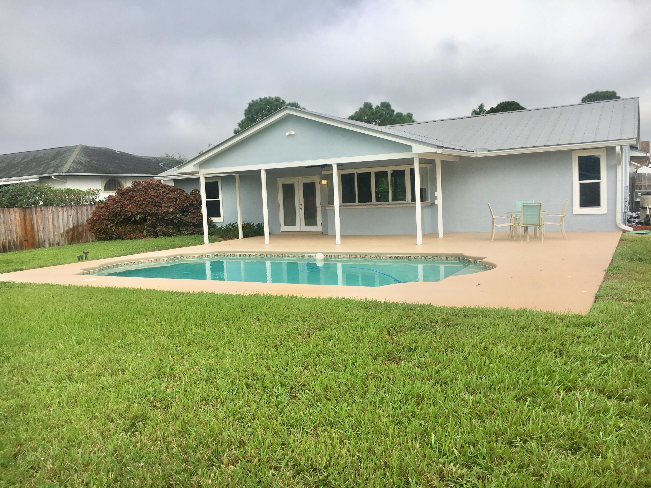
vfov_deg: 48.2
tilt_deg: -3.7
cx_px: 326
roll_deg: +2.2
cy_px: 244
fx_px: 545
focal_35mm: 29
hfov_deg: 61.7
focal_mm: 4.15
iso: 25
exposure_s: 1/1148
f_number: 2.2
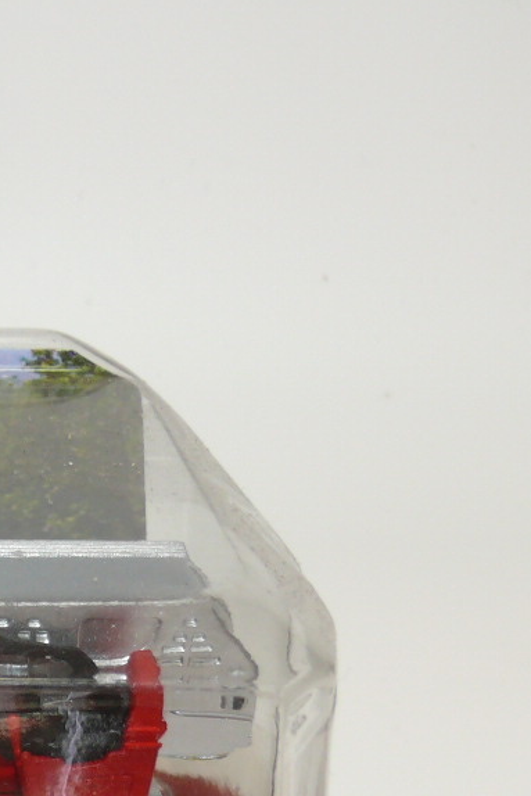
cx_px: -546
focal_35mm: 116
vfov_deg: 17.5
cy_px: 630
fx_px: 2565
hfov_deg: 10.8
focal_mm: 8.1
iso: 100
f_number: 4
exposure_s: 1/30
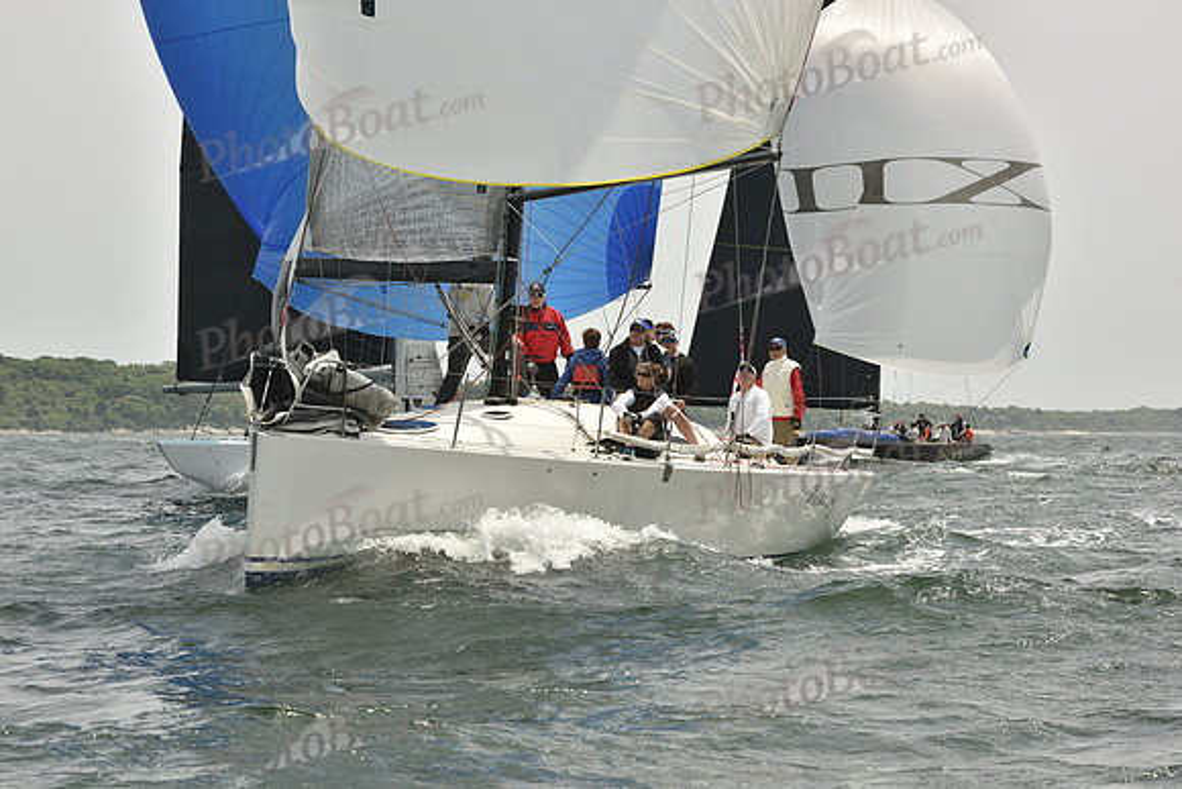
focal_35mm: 92
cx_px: 591
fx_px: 3021
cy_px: 394
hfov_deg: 22.1
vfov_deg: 14.9
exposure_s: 1/1250
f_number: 10
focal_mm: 92
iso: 400
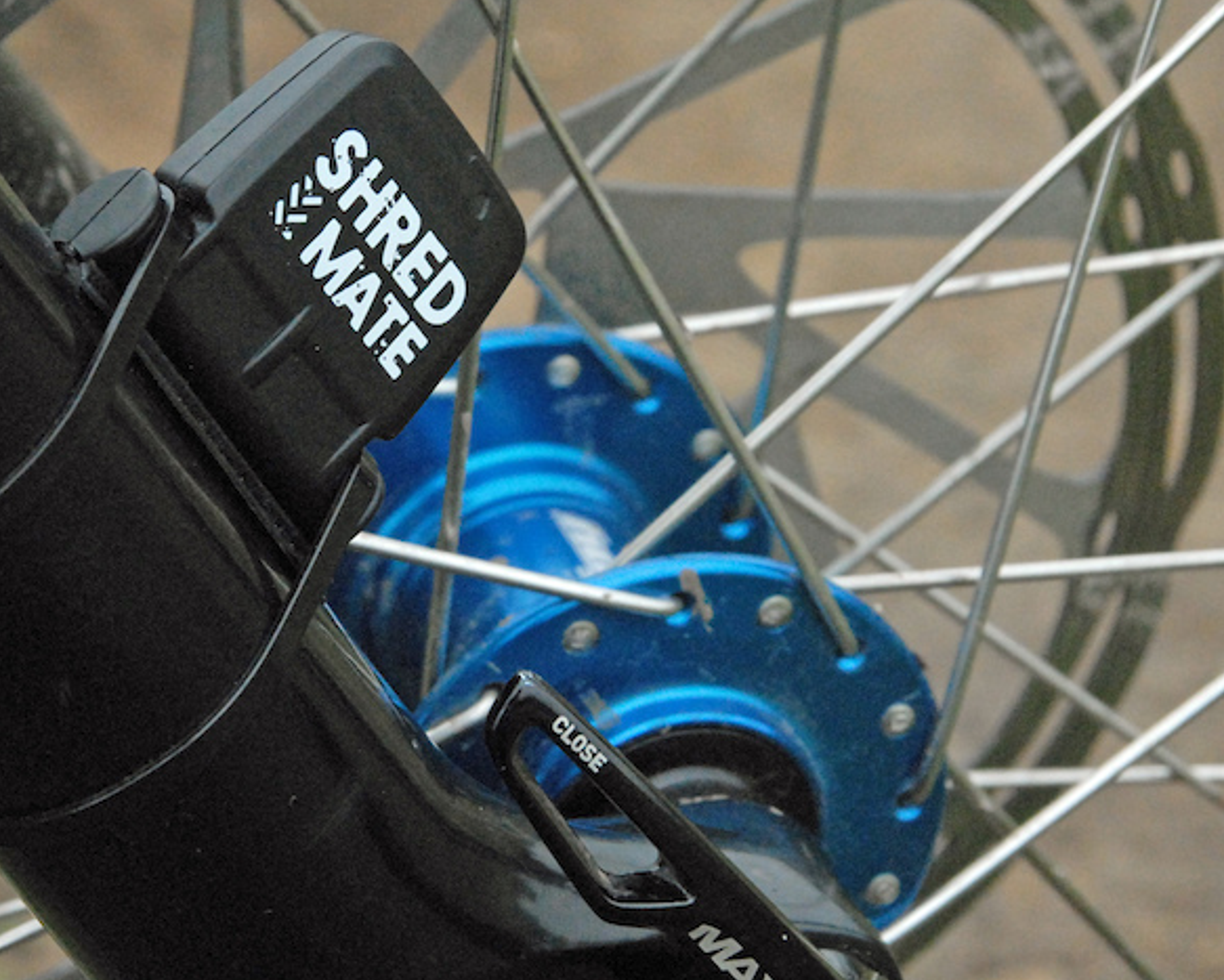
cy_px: 286
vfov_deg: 8.0
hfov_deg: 10.0
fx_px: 6995
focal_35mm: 193
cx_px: 367
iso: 1600
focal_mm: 78
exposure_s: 1/500
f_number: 11
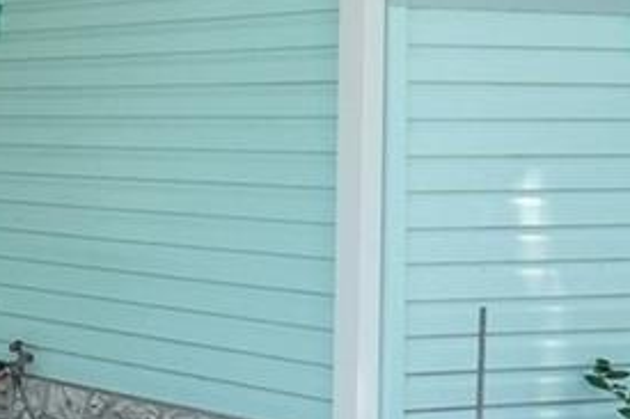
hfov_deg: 15.1
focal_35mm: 99
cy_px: 147
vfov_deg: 13.8
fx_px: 1731
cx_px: -761
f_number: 9
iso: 250
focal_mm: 11.5
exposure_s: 1/50
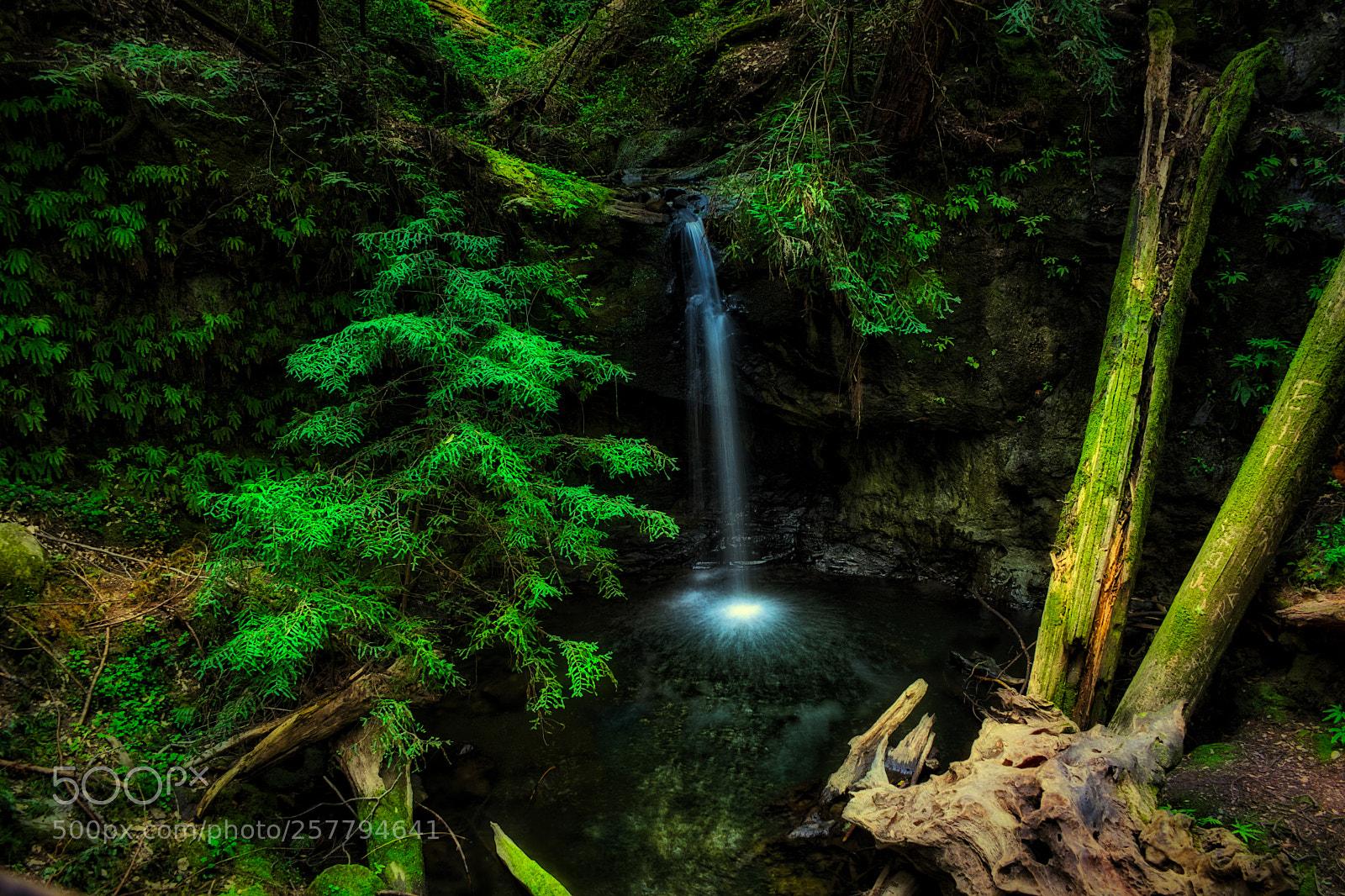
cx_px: 672
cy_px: 448
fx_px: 1457
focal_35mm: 39
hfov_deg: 49.6
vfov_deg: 34.2
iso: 100
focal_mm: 39
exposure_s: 4
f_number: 5
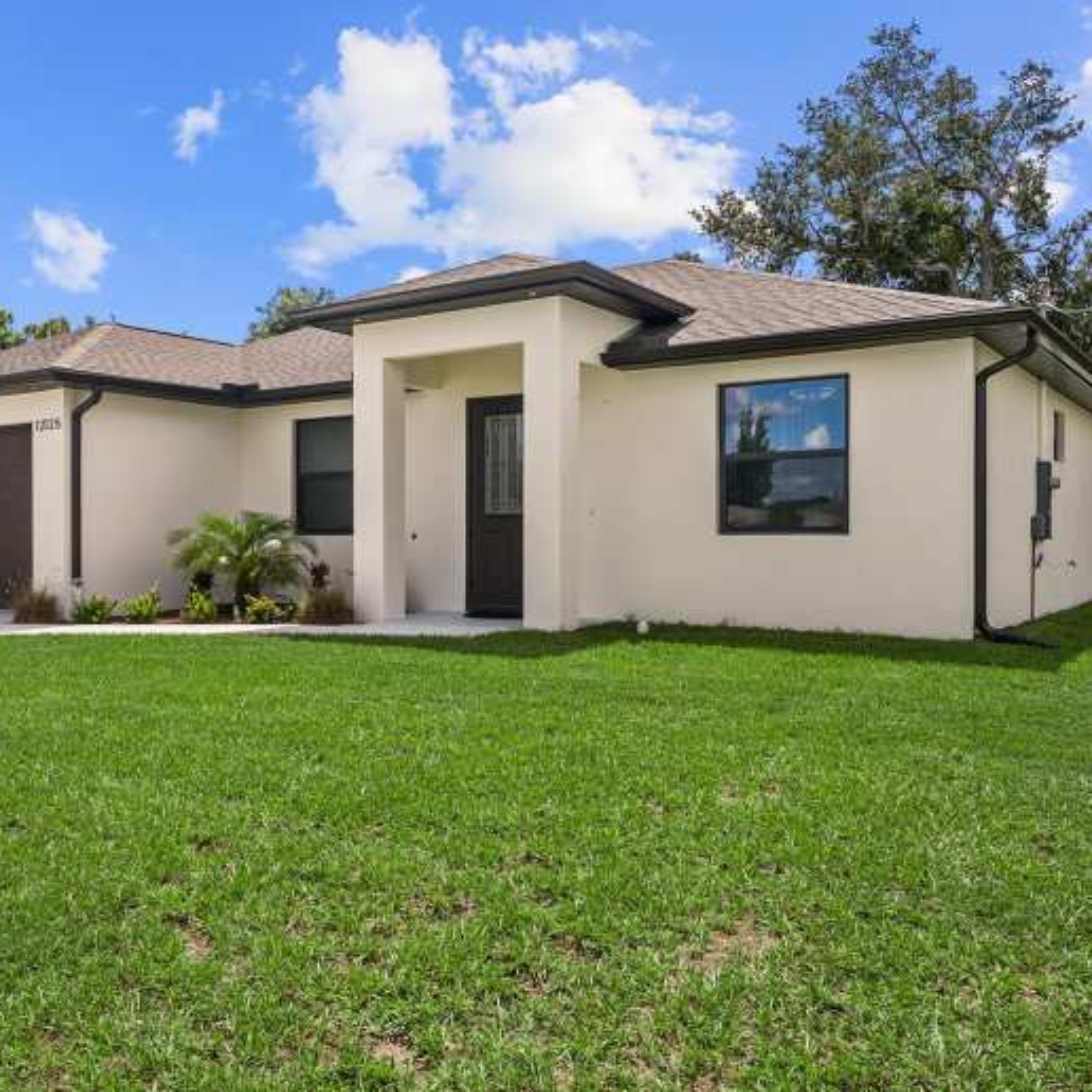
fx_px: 1068
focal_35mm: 30
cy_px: 548
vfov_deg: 54.2
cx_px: 383
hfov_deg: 53.3
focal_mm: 22.7
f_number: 9
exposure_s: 1/200
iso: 400
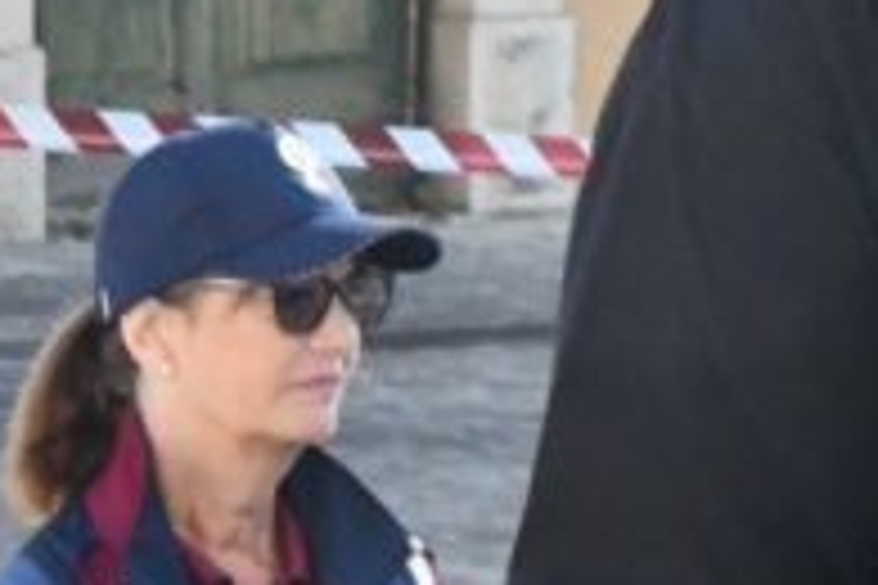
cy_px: -333
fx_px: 10462
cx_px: 1193
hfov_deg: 4.8
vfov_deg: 3.2
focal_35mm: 429
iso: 10000
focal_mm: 80
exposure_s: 1/1000
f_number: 16
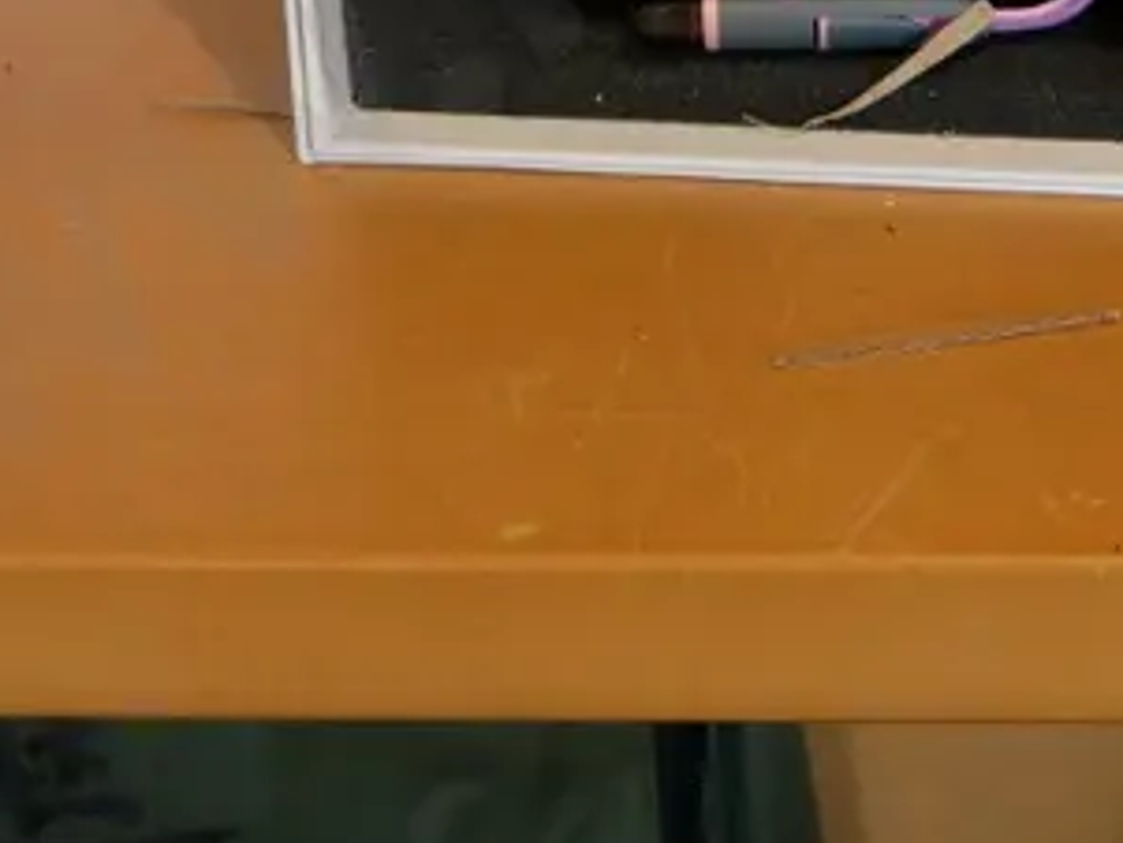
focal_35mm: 102
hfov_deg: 18.6
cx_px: 1183
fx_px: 3310
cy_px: -537
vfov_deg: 13.4
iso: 500
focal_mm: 15
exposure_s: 1/60
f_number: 3.7
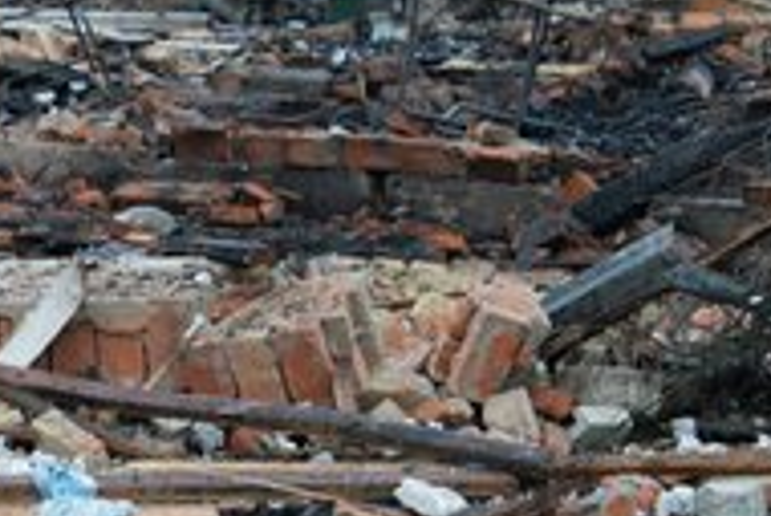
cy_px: 225
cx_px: 110
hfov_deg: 16.3
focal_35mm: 124
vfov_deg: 11.1
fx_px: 2658
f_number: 2.8
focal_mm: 59
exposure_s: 1/80
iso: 320
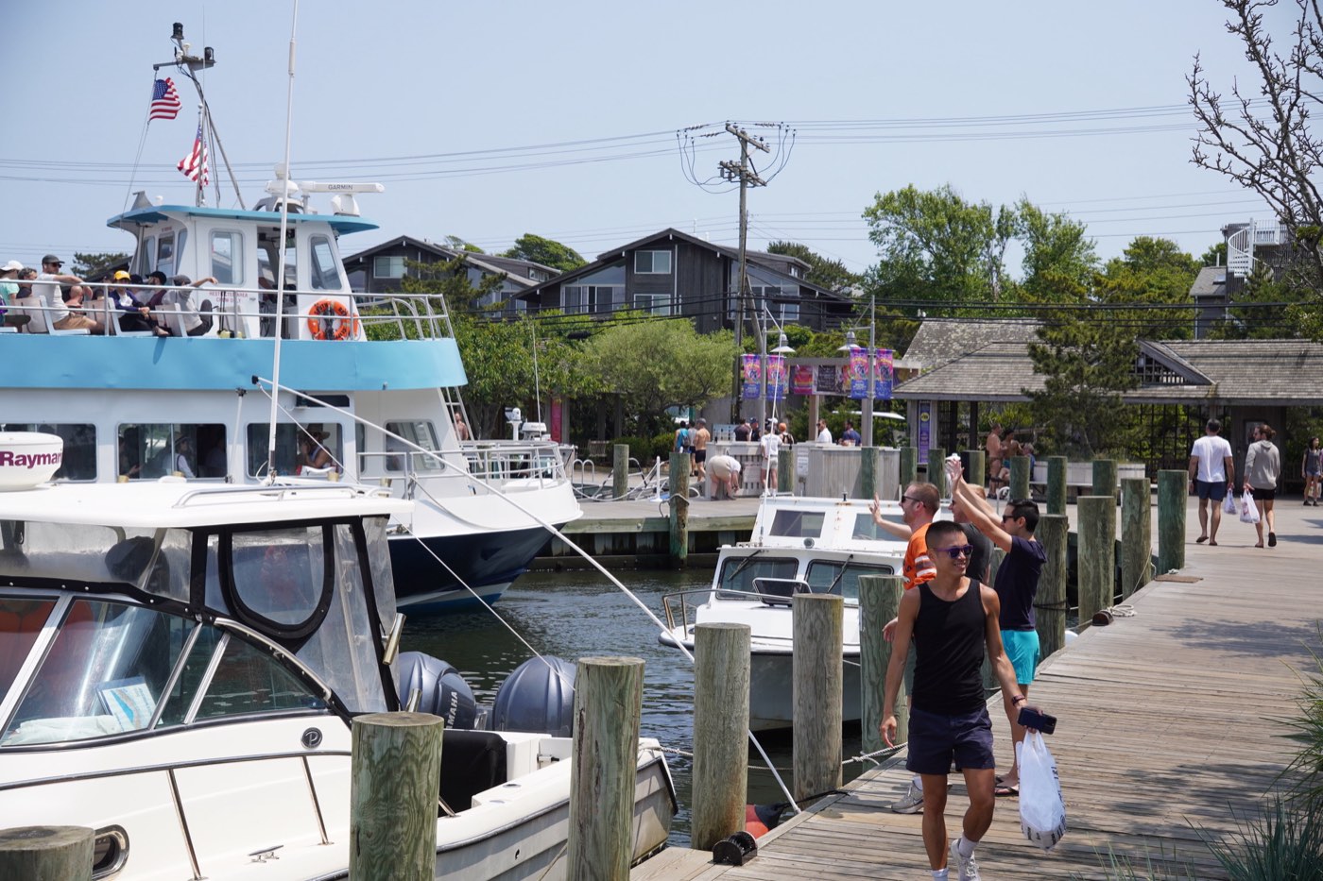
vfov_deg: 25.8
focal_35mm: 52
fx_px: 1924
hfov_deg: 38.0
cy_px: 440
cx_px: 662
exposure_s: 1/640
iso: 100
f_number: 5
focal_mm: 34.9
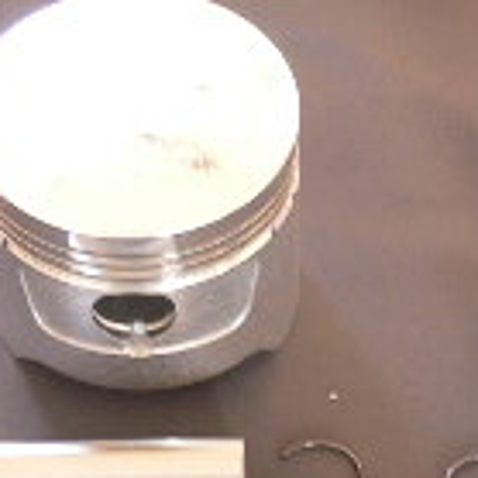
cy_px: 523
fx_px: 2218
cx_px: 409
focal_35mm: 142
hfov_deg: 12.2
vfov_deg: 12.1
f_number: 2.8
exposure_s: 1/13
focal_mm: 5.8
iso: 150
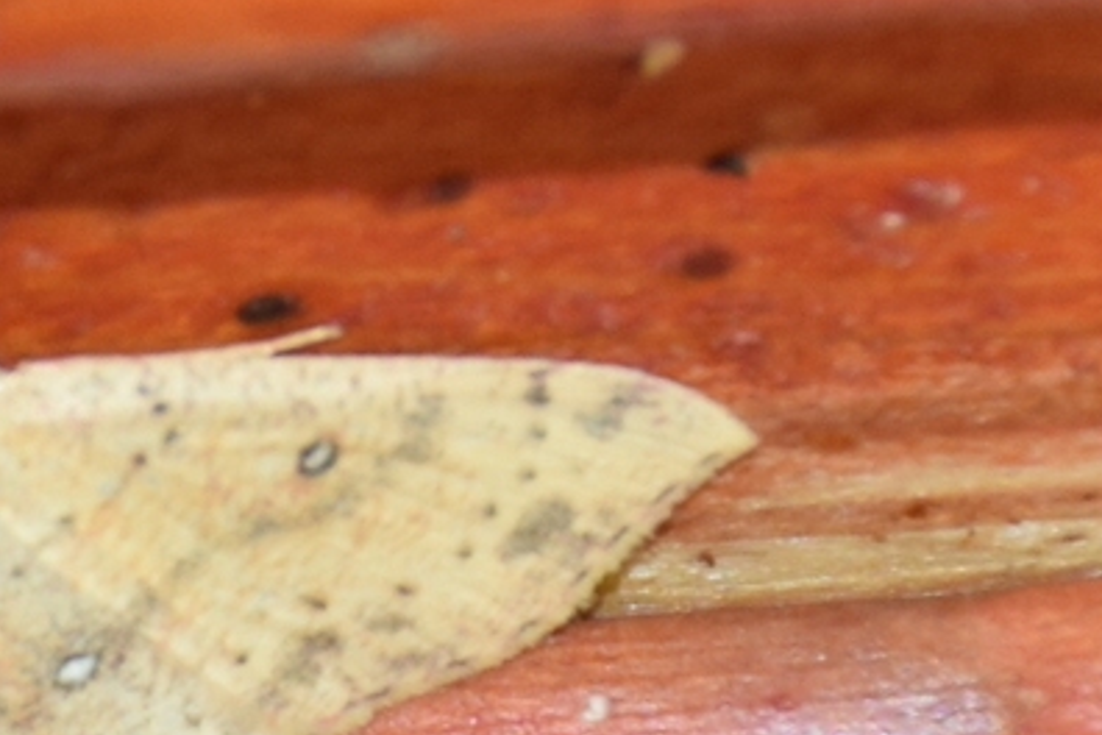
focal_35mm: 509
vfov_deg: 2.7
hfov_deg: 4.0
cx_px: -109
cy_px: 521
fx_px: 15580
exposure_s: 1/60
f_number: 7.1
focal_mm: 140
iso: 320
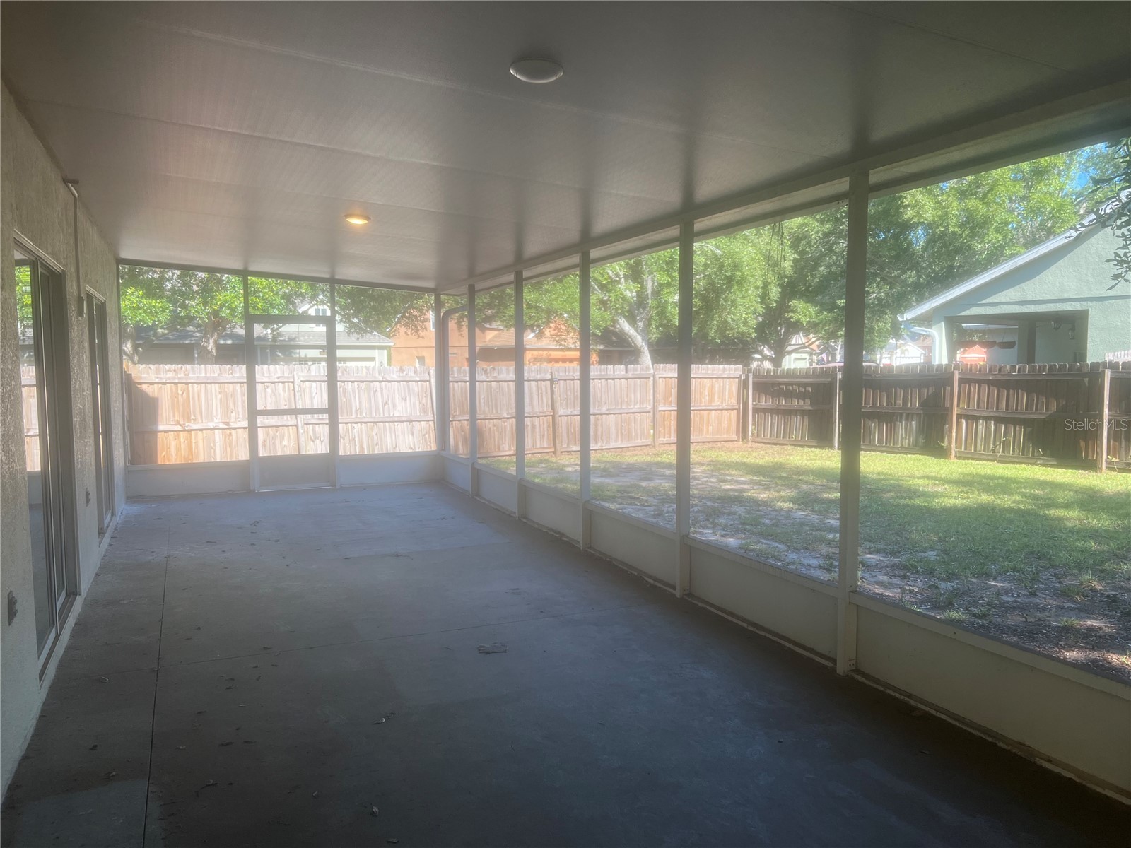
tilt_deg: -0.5
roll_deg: +1.2
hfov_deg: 67.3
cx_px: 566
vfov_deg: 53.1
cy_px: 424
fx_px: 849
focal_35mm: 26
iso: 50
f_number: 1.5
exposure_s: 1/309
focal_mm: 5.7
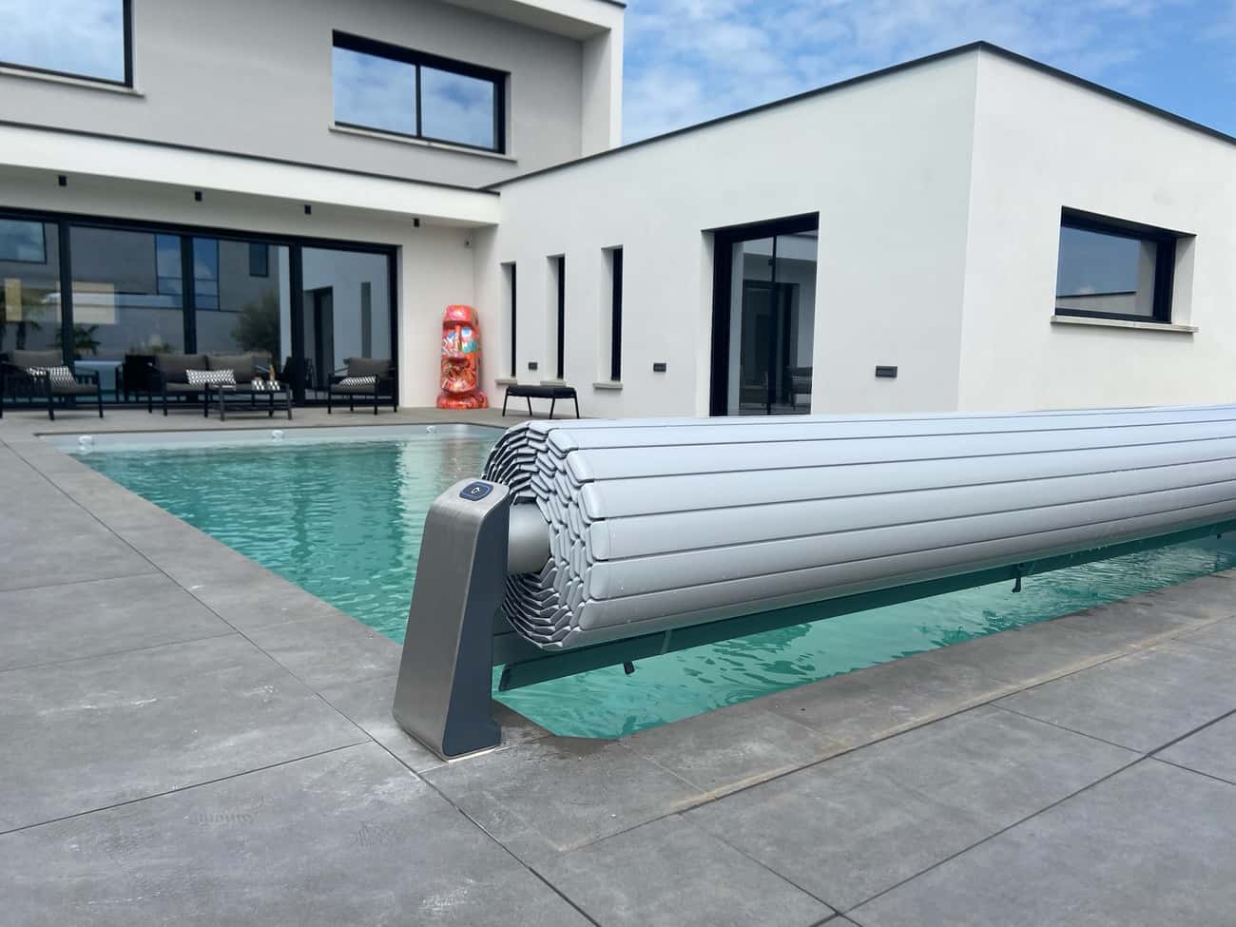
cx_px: 618
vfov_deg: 53.1
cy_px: 464
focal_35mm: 26
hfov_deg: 67.3
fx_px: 928
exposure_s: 1/4115
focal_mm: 4.25
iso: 32
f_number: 1.8
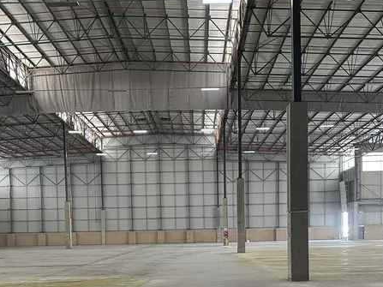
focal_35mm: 43
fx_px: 476
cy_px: 249
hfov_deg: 43.9
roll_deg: +0.6
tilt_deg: -2.7
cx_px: 190
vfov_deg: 32.2
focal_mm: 6.86
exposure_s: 1/60
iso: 400
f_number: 1.78
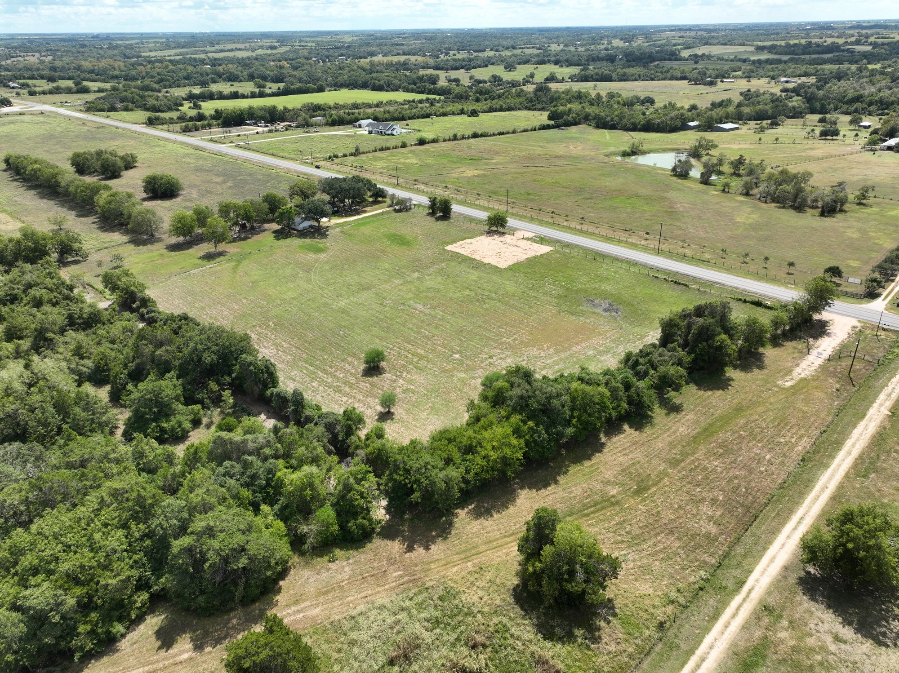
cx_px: 450
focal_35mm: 24
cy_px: 336
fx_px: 623
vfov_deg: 56.8
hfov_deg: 71.6
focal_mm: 12.29
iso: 130
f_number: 2.8
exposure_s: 1/1600
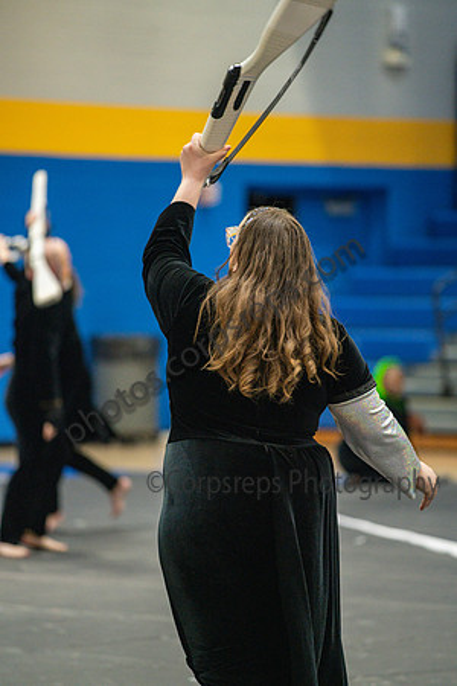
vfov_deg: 10.3
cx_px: 228
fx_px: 3808
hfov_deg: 6.9
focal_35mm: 200
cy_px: 343
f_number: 4
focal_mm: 200
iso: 6400
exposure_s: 1/500
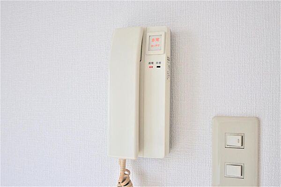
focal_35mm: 33
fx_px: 257
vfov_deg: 39.9
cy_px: 94
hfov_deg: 57.3
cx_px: 140
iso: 320
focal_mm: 22
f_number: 4.5
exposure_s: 1/40
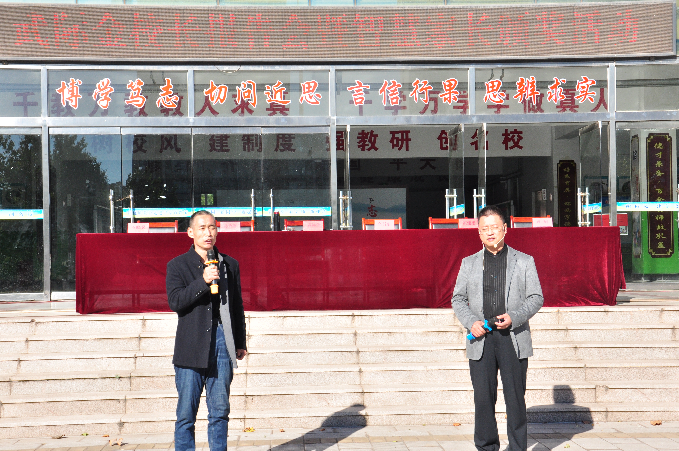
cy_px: 237
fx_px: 1103
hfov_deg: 34.2
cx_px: 348
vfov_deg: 23.1
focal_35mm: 59
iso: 500
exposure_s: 1/640
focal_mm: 35
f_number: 13
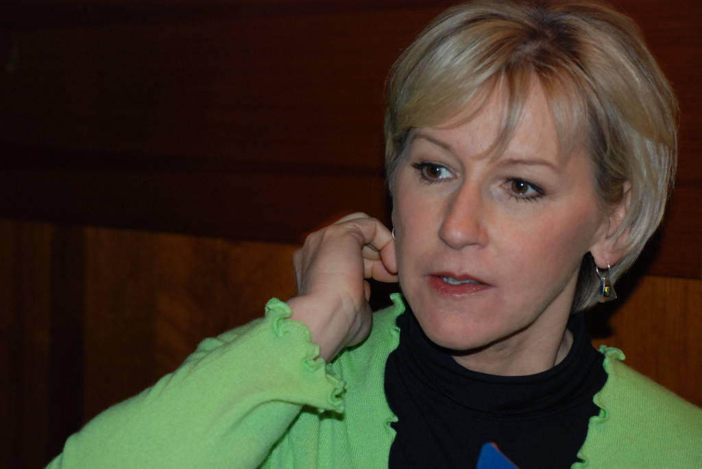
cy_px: 234
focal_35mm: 105
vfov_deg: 13.1
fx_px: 2049
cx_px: 351
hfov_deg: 19.4
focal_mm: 70
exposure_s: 1/60
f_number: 5.6
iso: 640
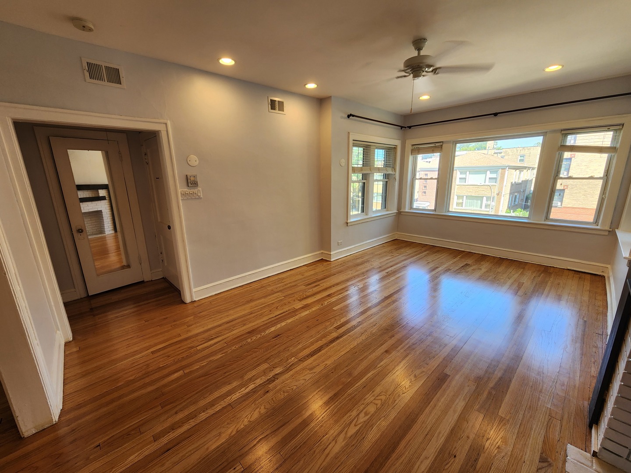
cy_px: 236
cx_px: 316
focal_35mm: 13
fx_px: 237
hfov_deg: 106.2
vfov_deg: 89.9
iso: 64
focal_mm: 2.2
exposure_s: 1/60
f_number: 2.2
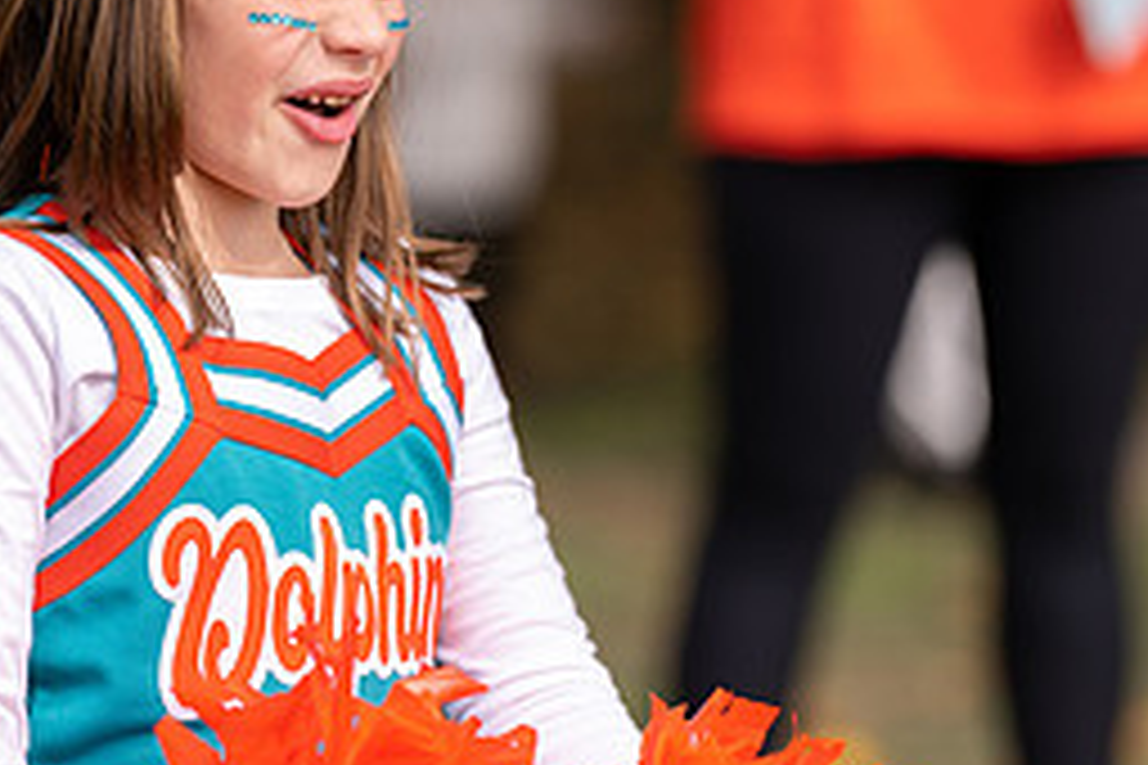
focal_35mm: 348
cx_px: 257
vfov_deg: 3.9
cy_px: 259
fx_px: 11096
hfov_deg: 5.9
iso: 100
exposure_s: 1/1600
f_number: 2.8
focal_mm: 153
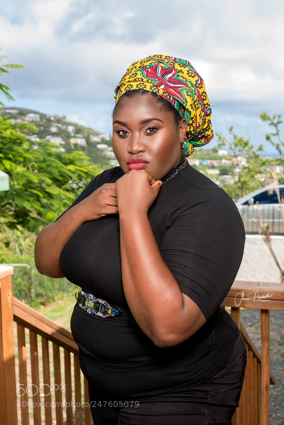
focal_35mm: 50
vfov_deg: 39.6
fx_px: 591
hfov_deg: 27.0
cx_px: 142
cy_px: 212
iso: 320
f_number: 7.1
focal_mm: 50
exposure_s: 1/250
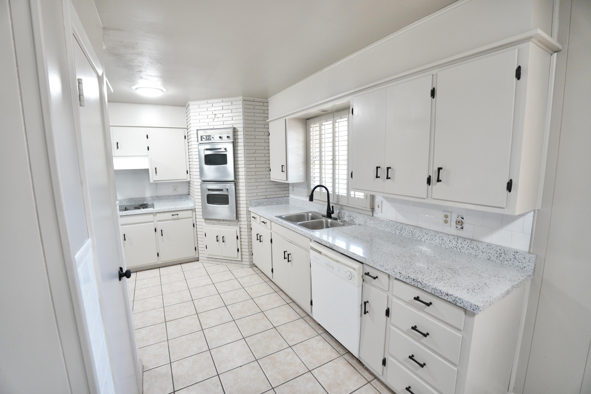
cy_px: 197
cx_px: 296
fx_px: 246
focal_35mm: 15
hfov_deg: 100.4
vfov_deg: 77.3
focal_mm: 10
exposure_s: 1/30
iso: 500
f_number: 2.8
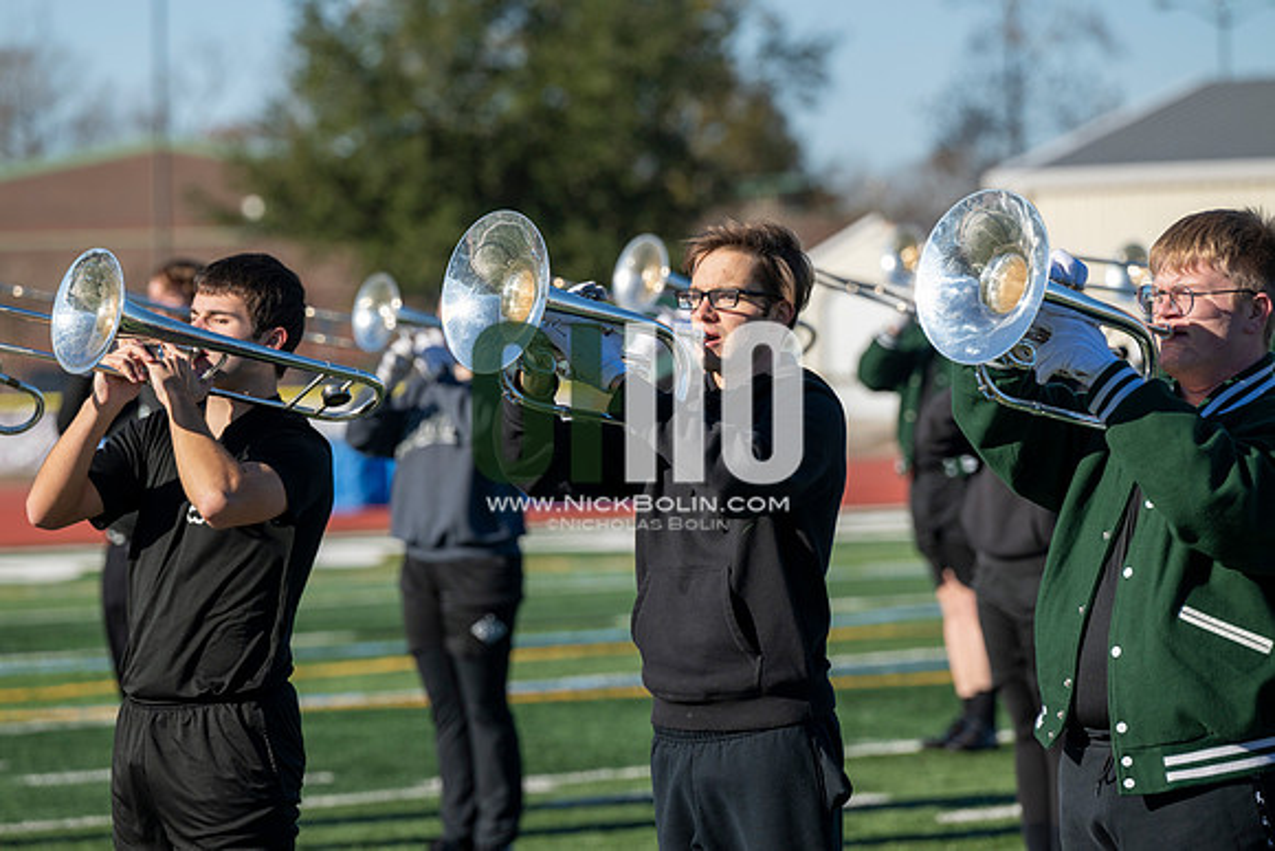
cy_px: 426
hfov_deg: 10.3
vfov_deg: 6.9
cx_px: 638
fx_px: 7085
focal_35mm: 200
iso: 250
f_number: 5
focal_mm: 200
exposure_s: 1/2000
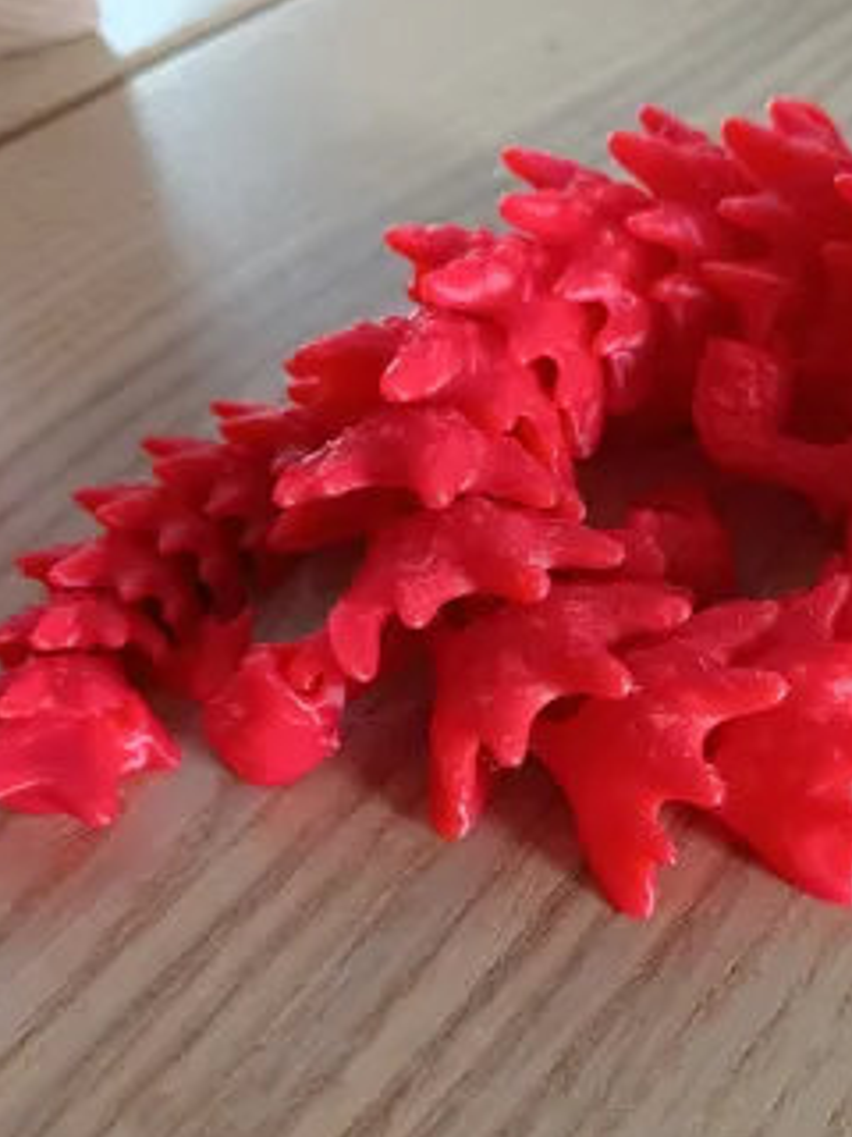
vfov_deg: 46.8
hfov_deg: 35.0
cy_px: 595
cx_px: 664
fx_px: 1313
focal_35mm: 40
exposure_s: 1/33.3
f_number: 1.88
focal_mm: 5.59
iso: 588
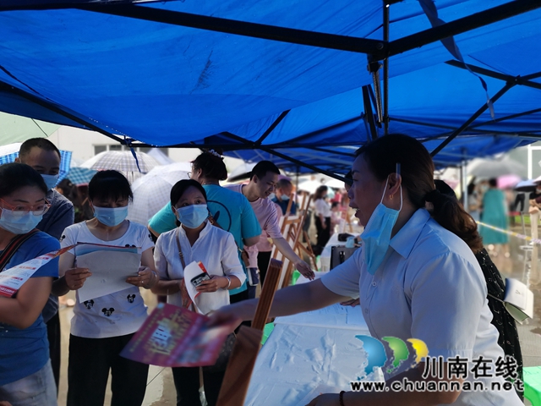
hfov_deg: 67.3
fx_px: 406
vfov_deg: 53.1
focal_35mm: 26
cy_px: 203
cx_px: 270
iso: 100
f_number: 2.4
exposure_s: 1/100
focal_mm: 4.75
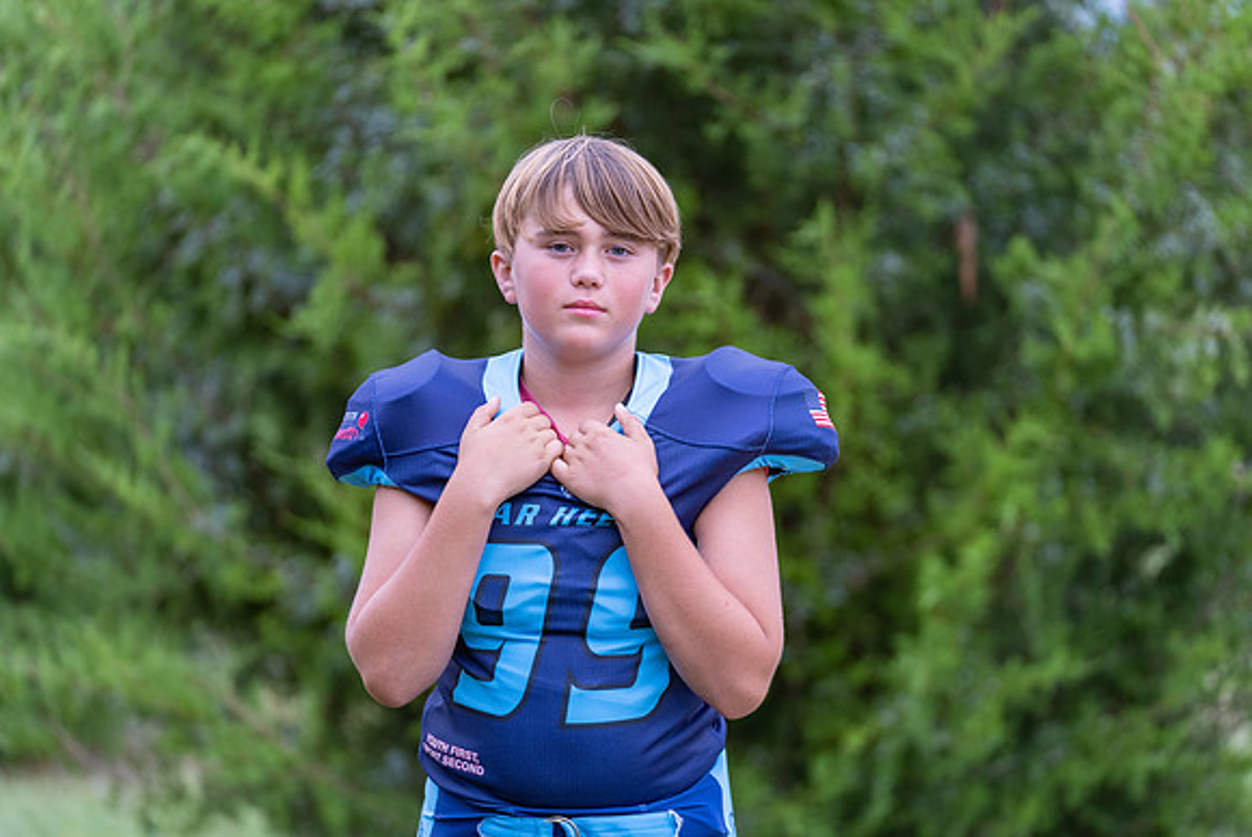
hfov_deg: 12.5
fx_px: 5715
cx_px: 631
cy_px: 449
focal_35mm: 164
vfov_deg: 8.4
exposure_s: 1/320
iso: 500
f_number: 2.8
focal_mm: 151
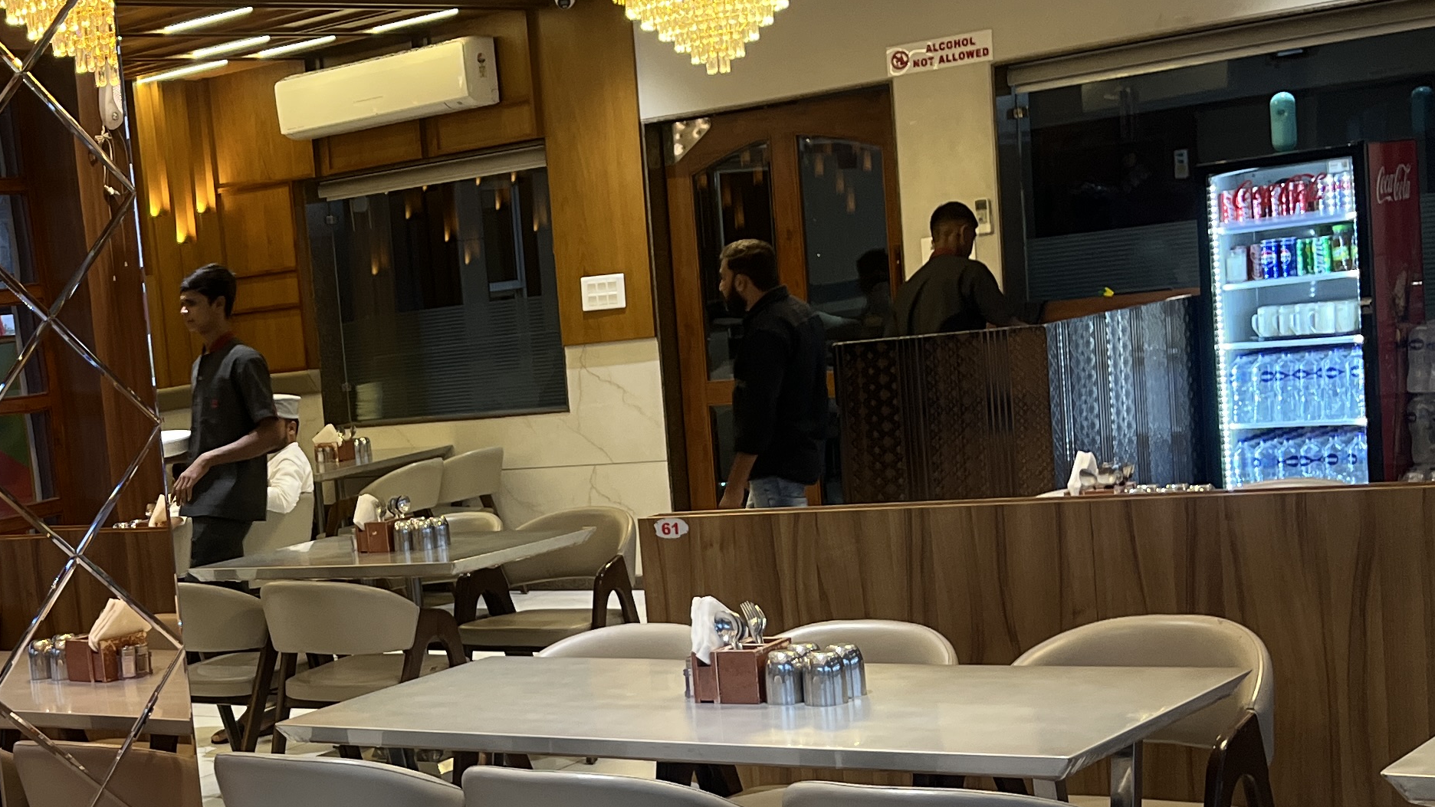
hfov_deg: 31.8
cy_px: 641
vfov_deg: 19.5
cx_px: 15
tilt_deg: -7.7
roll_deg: +7.0
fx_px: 2321
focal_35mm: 61
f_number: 1.6
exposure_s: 1/100
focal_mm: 5.1
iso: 125
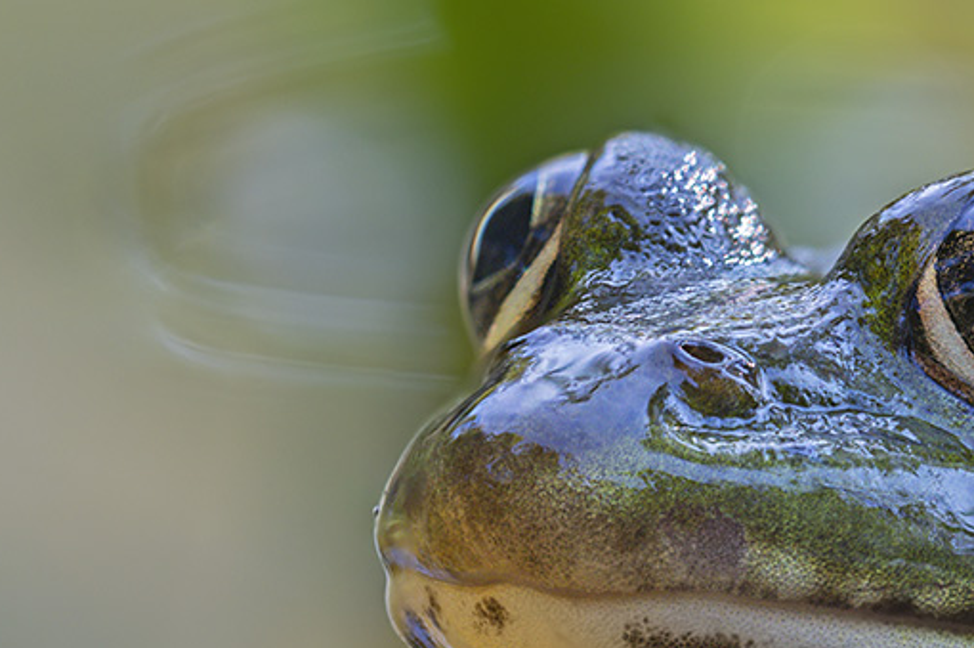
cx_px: 873
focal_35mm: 529
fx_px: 14298
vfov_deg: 2.6
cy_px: 685
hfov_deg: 3.9
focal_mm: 150
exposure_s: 1/80
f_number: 6.3
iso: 640
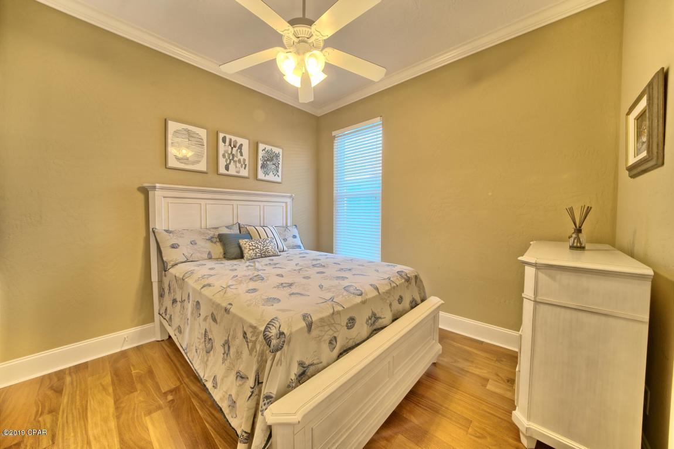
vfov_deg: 90.0
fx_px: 225
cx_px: 337
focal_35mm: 12
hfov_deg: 112.6
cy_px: 224
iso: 200
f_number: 13
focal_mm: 12
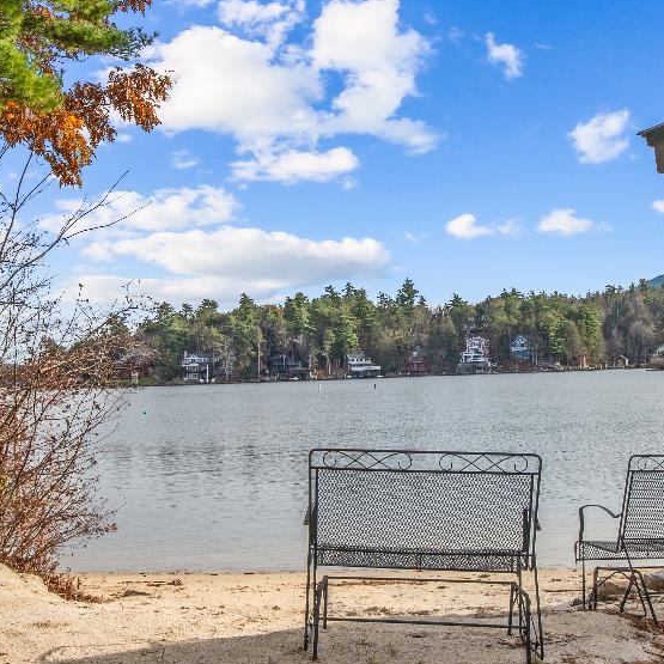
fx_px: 1020
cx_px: 366
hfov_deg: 36.0
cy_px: 352
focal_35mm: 47
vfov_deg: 36.0
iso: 100
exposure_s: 1/320
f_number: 10
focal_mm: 20
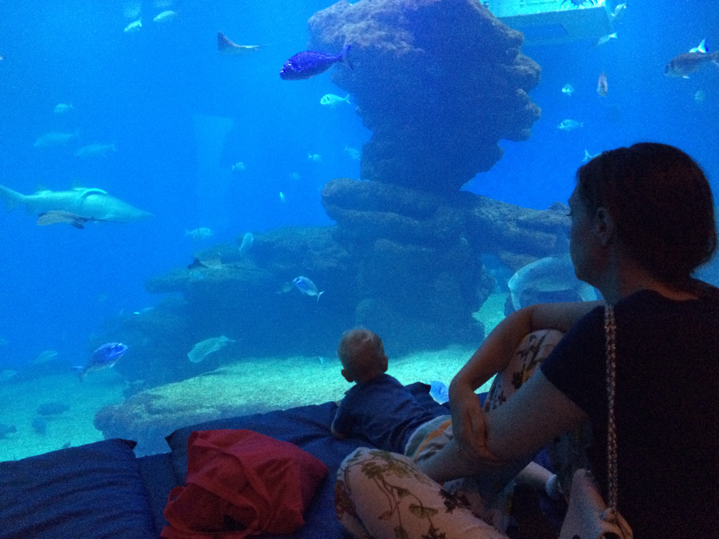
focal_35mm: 29
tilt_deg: -5.9
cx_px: 360
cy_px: 270
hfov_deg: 61.7
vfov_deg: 48.2
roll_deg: +0.3
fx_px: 602
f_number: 2.2
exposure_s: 1/15
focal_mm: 4.15
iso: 400
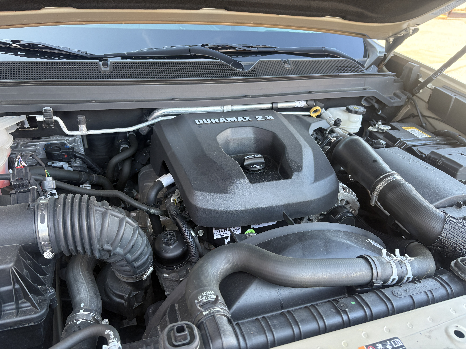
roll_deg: +0.4
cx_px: 233
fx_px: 350
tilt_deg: -30.0
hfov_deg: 67.3
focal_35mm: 26
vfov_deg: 53.1
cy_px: 174
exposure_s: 1/120
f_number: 1.6
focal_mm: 5.96
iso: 100
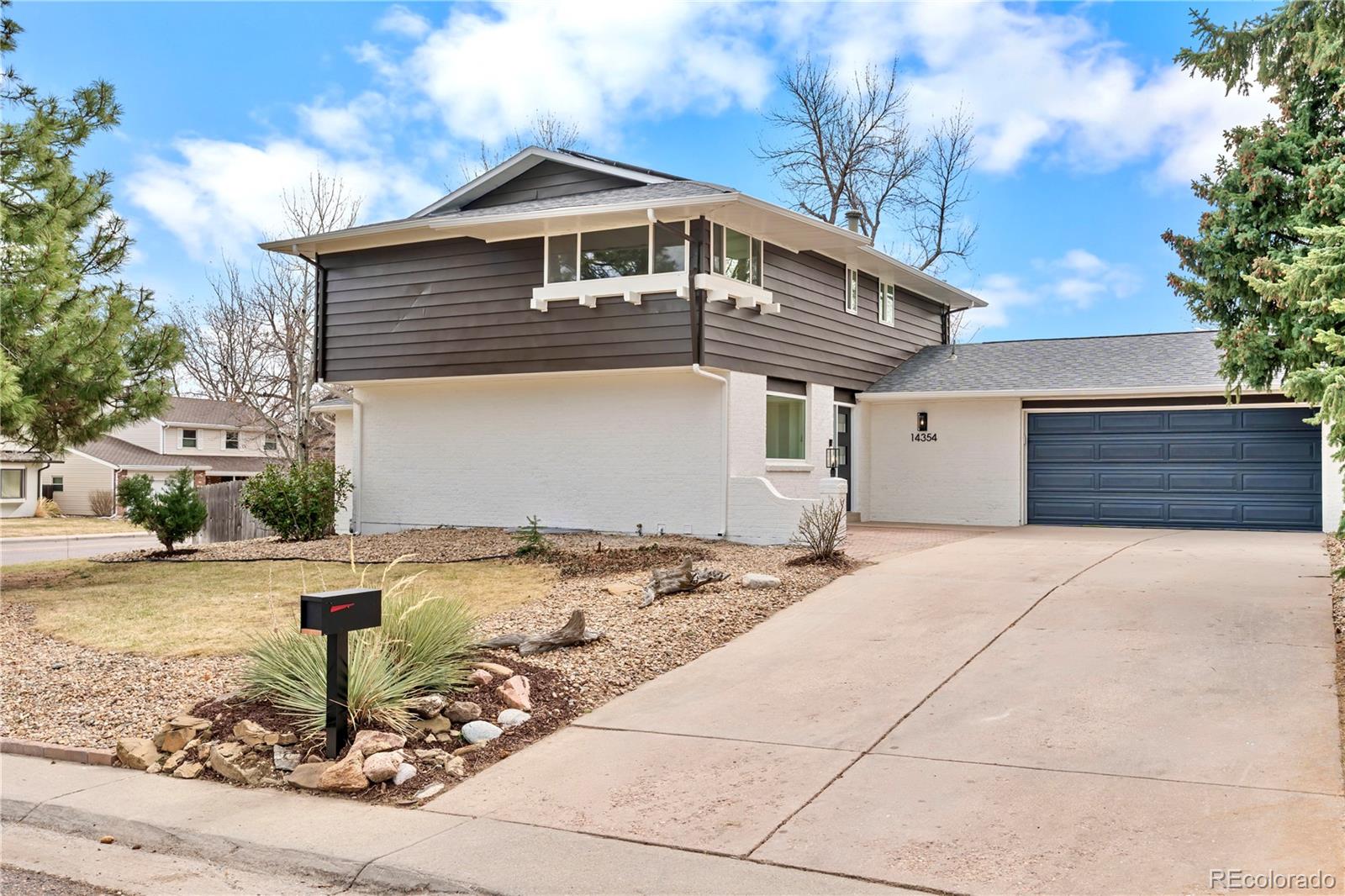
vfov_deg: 43.6
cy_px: 448
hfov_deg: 61.9
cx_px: 672
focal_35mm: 30
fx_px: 1121
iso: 100
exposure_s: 1/100
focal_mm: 30
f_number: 10
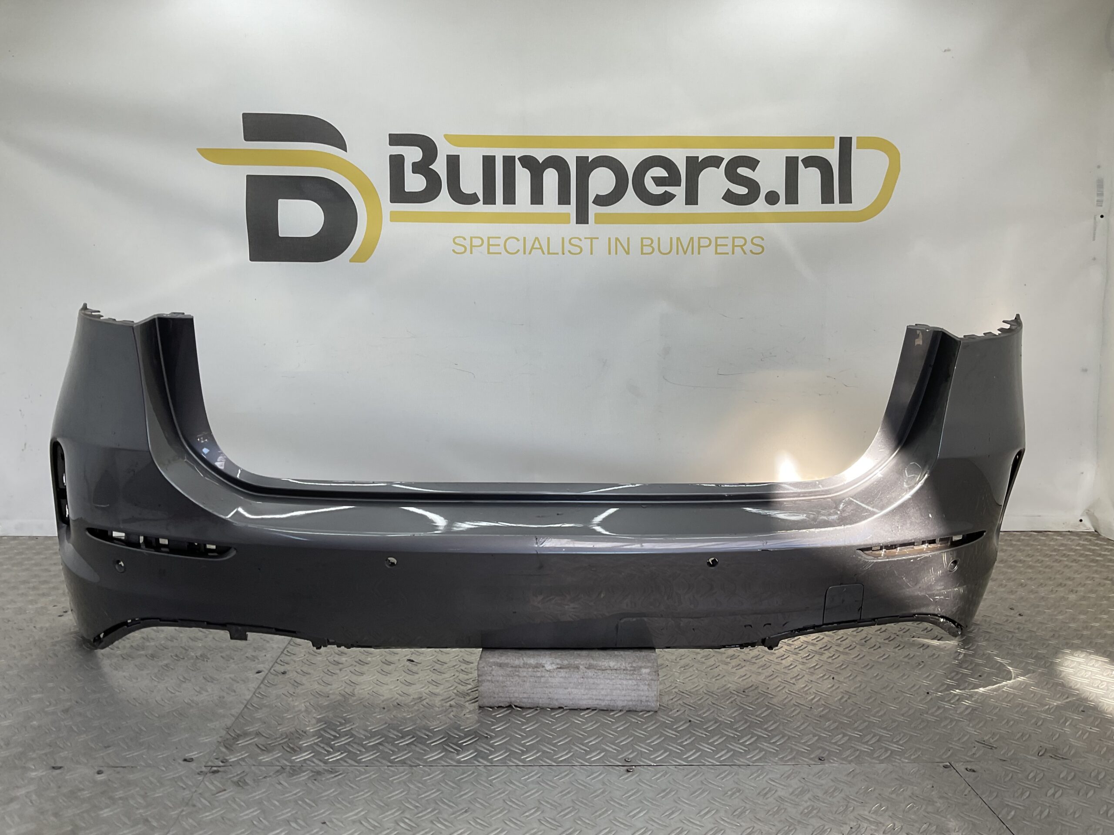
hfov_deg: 61.7
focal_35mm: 29
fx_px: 933
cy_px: 418
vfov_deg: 48.2
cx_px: 557
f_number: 1.8
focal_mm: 3
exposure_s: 1/186
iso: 16
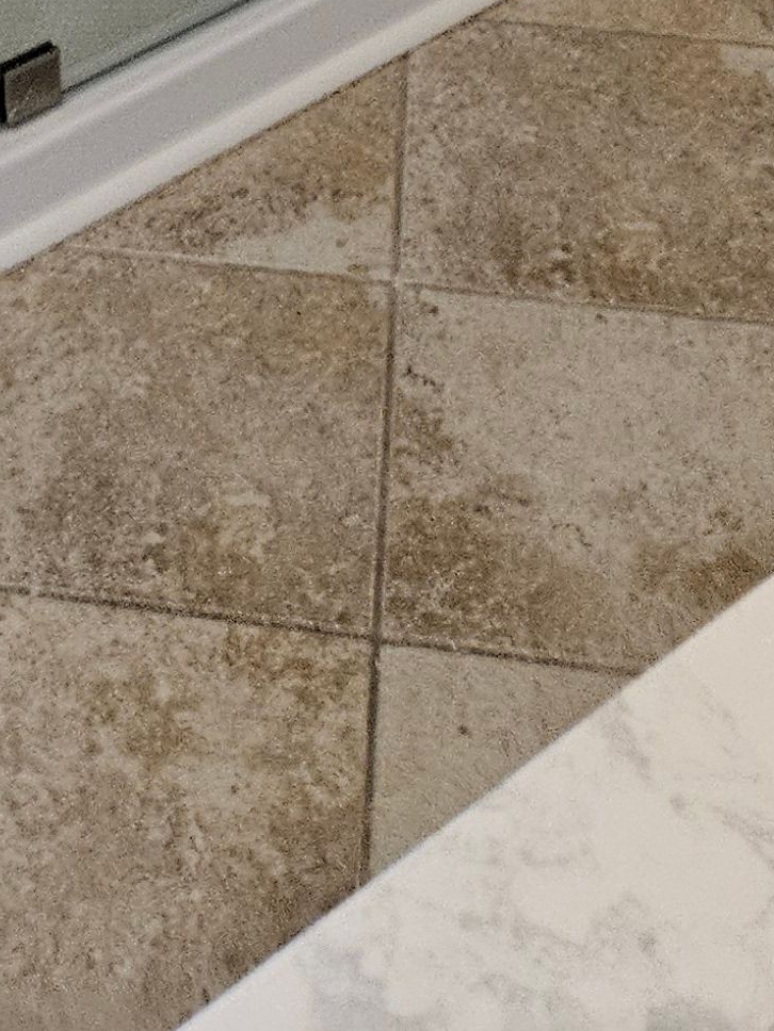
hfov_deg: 15.3
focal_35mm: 95
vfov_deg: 15.8
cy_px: -1084
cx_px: 29
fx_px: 2832
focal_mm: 5.4
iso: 640
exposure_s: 1/40
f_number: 1.8
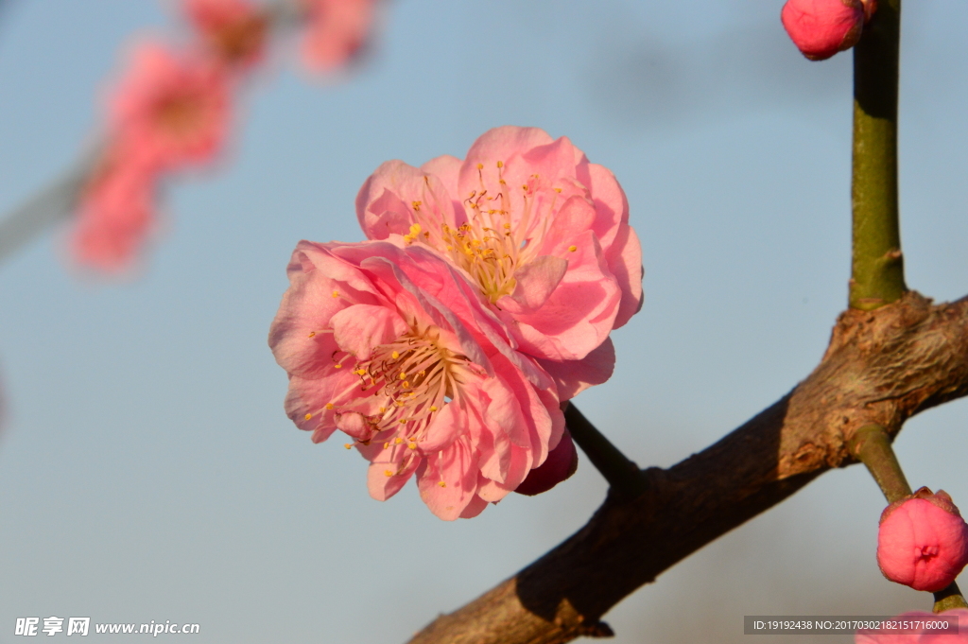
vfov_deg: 3.1
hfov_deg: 4.6
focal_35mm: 450
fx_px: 12090
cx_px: 484
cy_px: 322
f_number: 20
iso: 900
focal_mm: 300
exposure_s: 1/250
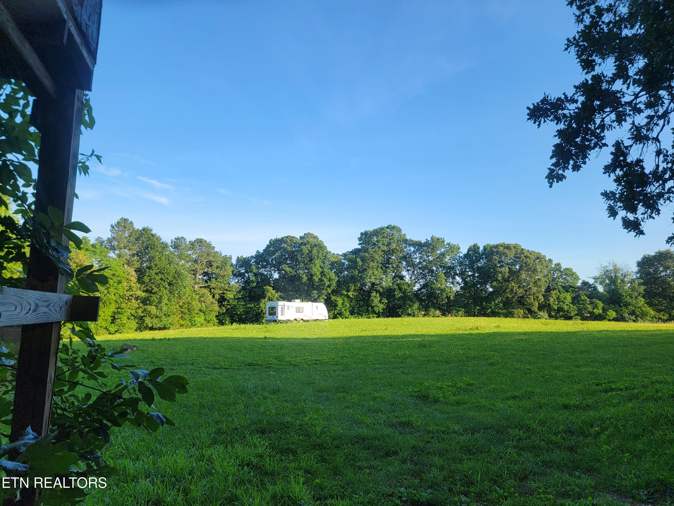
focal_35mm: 24
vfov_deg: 56.8
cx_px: 337
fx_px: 467
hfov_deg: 71.6
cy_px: 253
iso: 16
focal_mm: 6.7
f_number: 1.8
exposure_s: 1/353
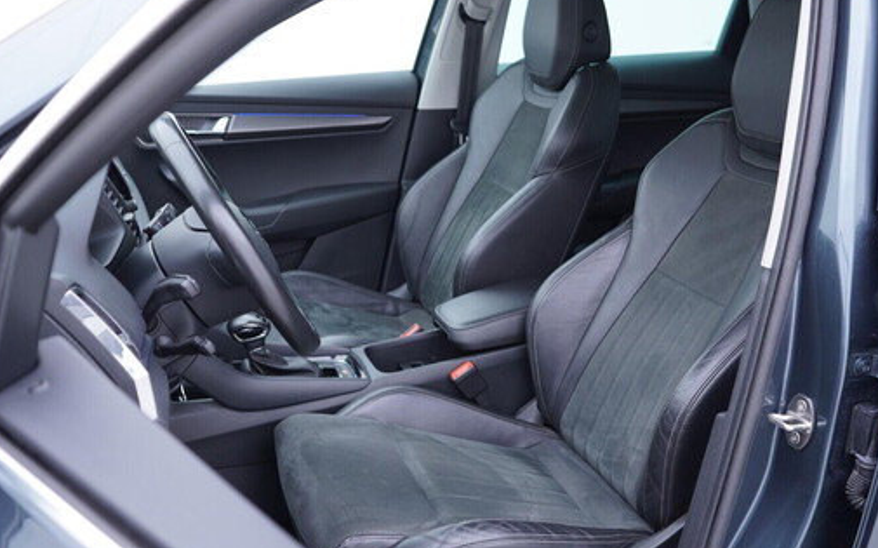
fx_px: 957
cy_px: 293
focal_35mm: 40
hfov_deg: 49.3
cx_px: 461
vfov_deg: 31.9
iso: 250
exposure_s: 1/40
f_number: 2.8
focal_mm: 24
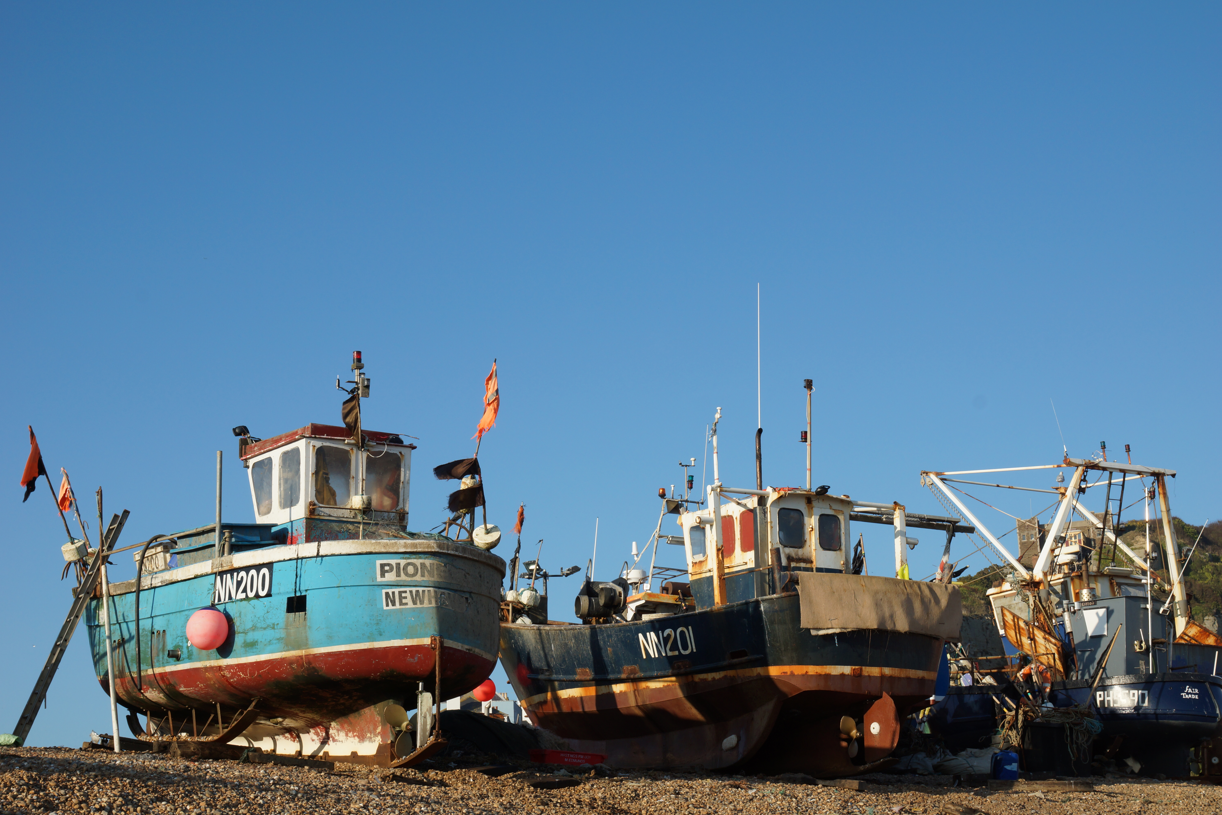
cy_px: 408
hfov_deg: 33.4
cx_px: 611
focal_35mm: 60
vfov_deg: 22.6
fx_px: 2037
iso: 100
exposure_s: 1/160
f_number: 13
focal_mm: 40
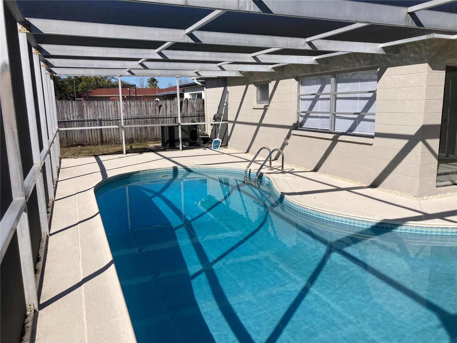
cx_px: 228
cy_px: 172
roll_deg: +0.1
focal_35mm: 28
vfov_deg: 49.7
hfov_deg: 63.4
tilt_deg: -10.4
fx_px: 370
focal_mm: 3.99
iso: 20
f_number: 1.8
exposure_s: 1/2433
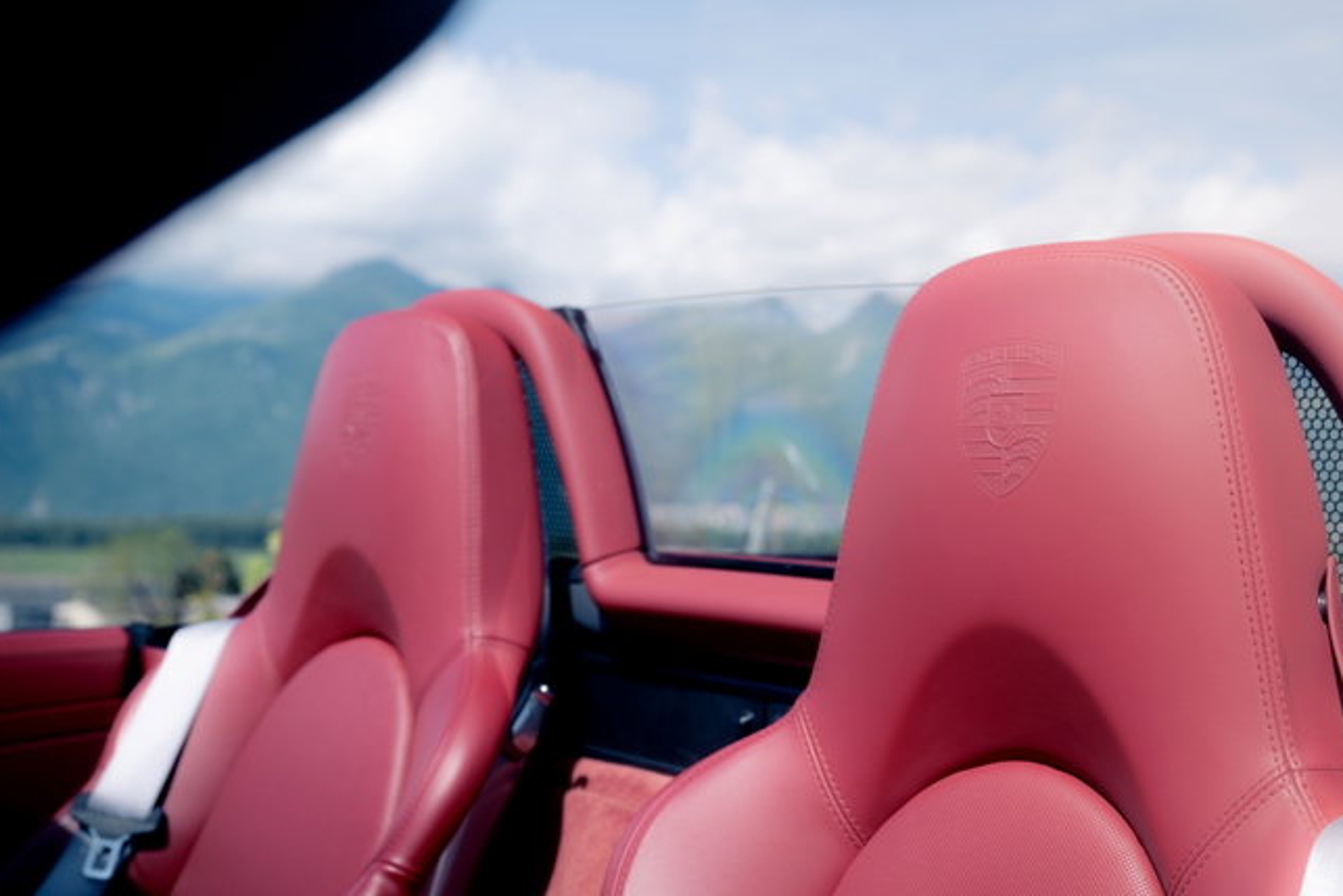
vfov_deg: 31.2
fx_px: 1604
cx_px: 756
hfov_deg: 45.3
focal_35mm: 43
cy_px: 512
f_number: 4.5
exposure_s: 1/250
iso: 100
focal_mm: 36
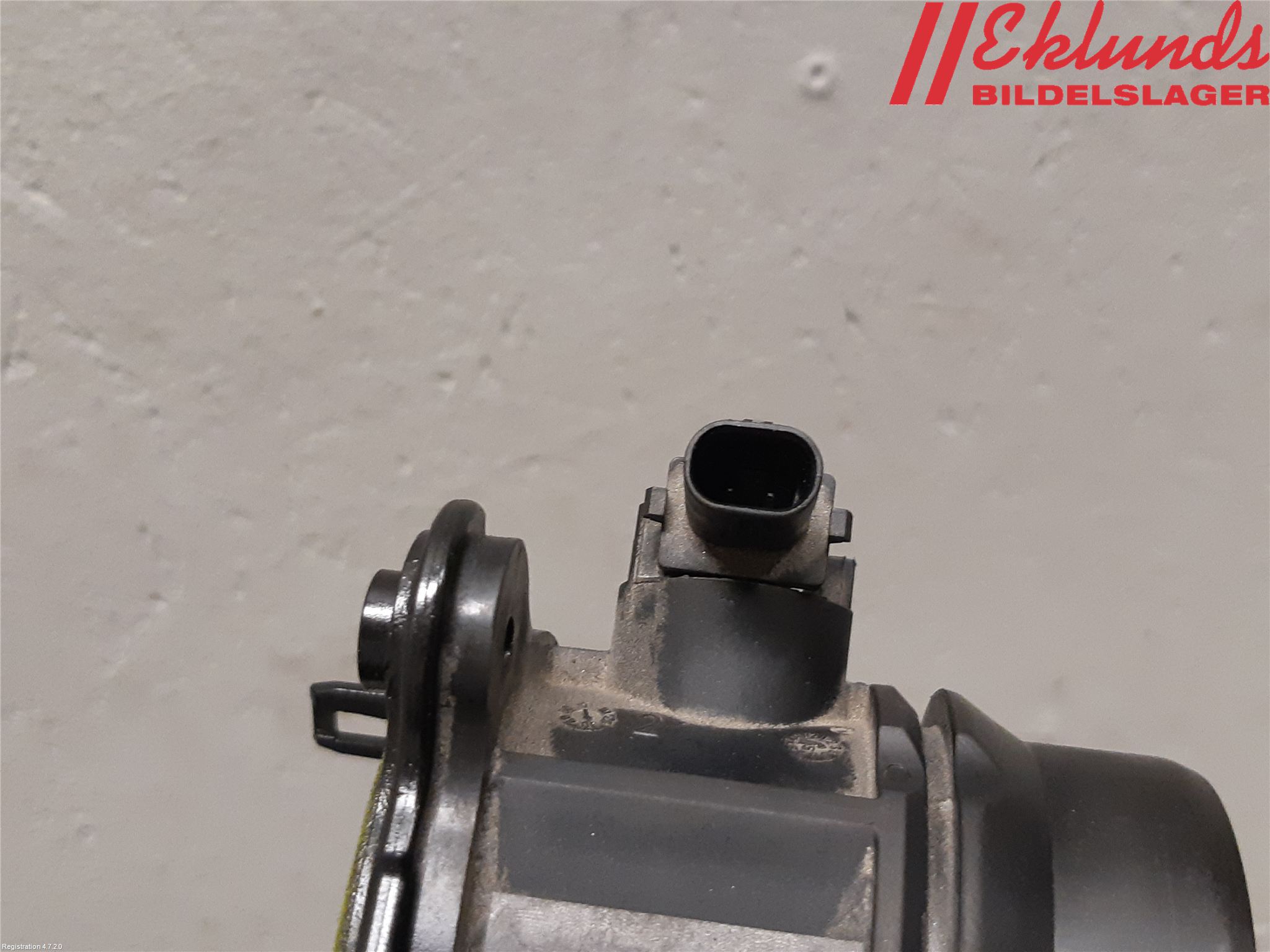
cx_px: 635
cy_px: 476
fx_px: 954
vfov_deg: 53.1
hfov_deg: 67.3
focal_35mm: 26
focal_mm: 3.93
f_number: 1.7
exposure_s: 1/50
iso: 250
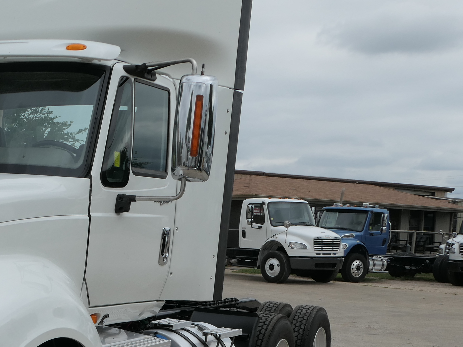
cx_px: -59
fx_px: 749
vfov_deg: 25.7
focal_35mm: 56
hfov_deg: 30.4
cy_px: 274
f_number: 4
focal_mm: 8.8
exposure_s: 1/1600
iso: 125
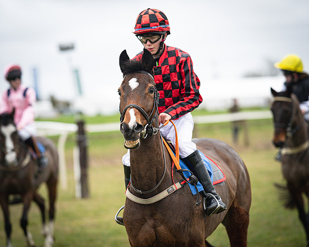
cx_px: 154
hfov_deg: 12.7
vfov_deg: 10.2
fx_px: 1390
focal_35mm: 152
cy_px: 124
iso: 640
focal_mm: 135
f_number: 2.2
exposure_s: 1/1150
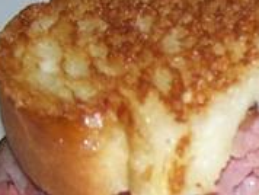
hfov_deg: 10.0
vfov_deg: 7.8
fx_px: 1401
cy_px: 268
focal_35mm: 187
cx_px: 474
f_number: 2.8
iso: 80
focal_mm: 7.8
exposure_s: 1/60
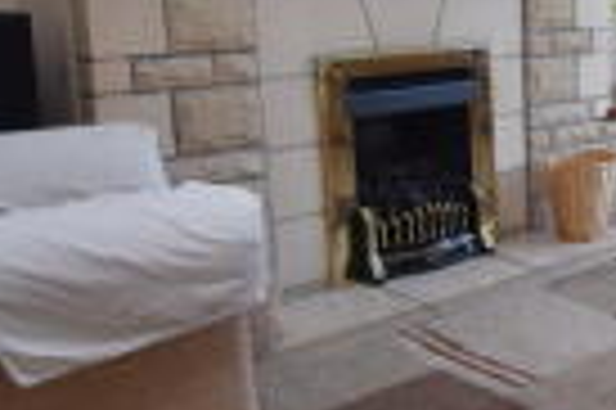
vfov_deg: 25.8
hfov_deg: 32.7
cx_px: 706
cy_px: 128
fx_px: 889
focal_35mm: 52
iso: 400
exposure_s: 1/60
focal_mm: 10
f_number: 4.5
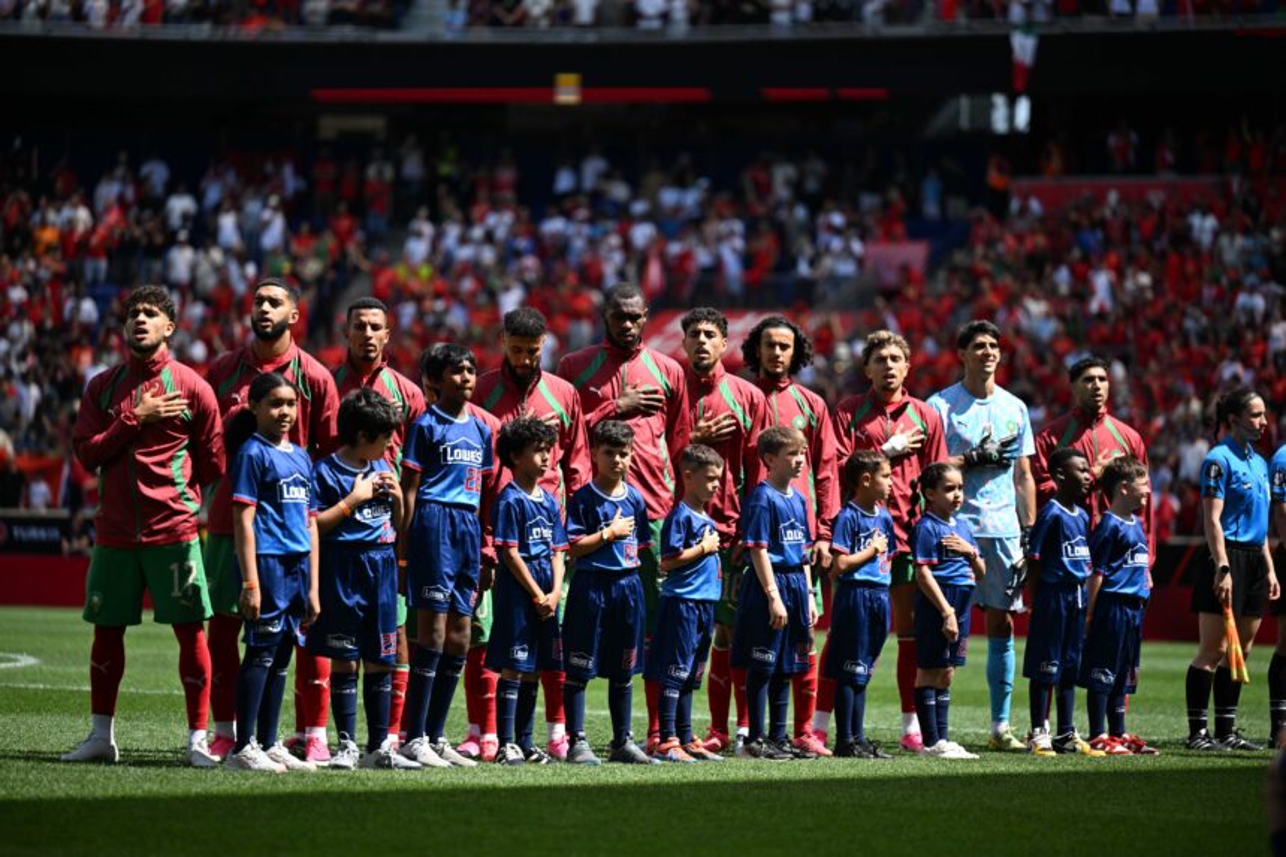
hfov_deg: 11.7
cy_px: 428
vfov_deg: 7.8
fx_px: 6250
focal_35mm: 175
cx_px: 643
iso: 400
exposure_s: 1/5000
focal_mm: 175
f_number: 2.8
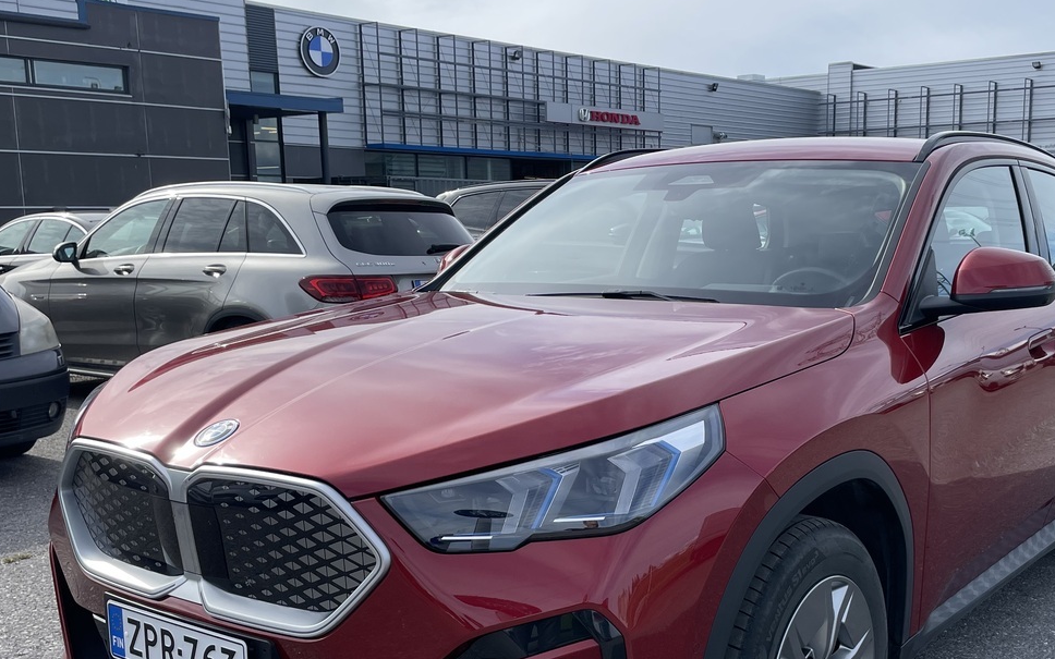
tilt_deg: -10.3
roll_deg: +0.5
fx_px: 1179
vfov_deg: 31.0
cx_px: 642
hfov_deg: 47.9
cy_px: 446
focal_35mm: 41
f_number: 1.6
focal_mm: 4.2
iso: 32
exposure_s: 1/2092
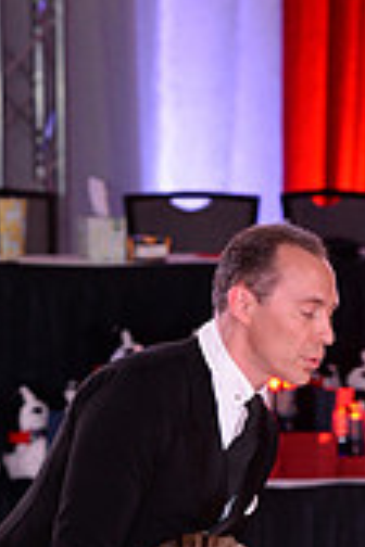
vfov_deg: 5.3
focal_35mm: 386
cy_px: 755
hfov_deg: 3.6
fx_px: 5870
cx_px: 393
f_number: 4.5
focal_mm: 112
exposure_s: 1/250
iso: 1600
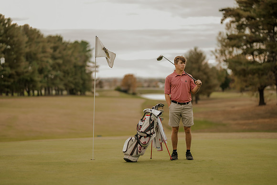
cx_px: 138
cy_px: 92
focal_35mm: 85
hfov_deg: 23.9
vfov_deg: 16.1
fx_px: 654
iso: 64
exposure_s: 1/640
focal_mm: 85
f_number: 1.4
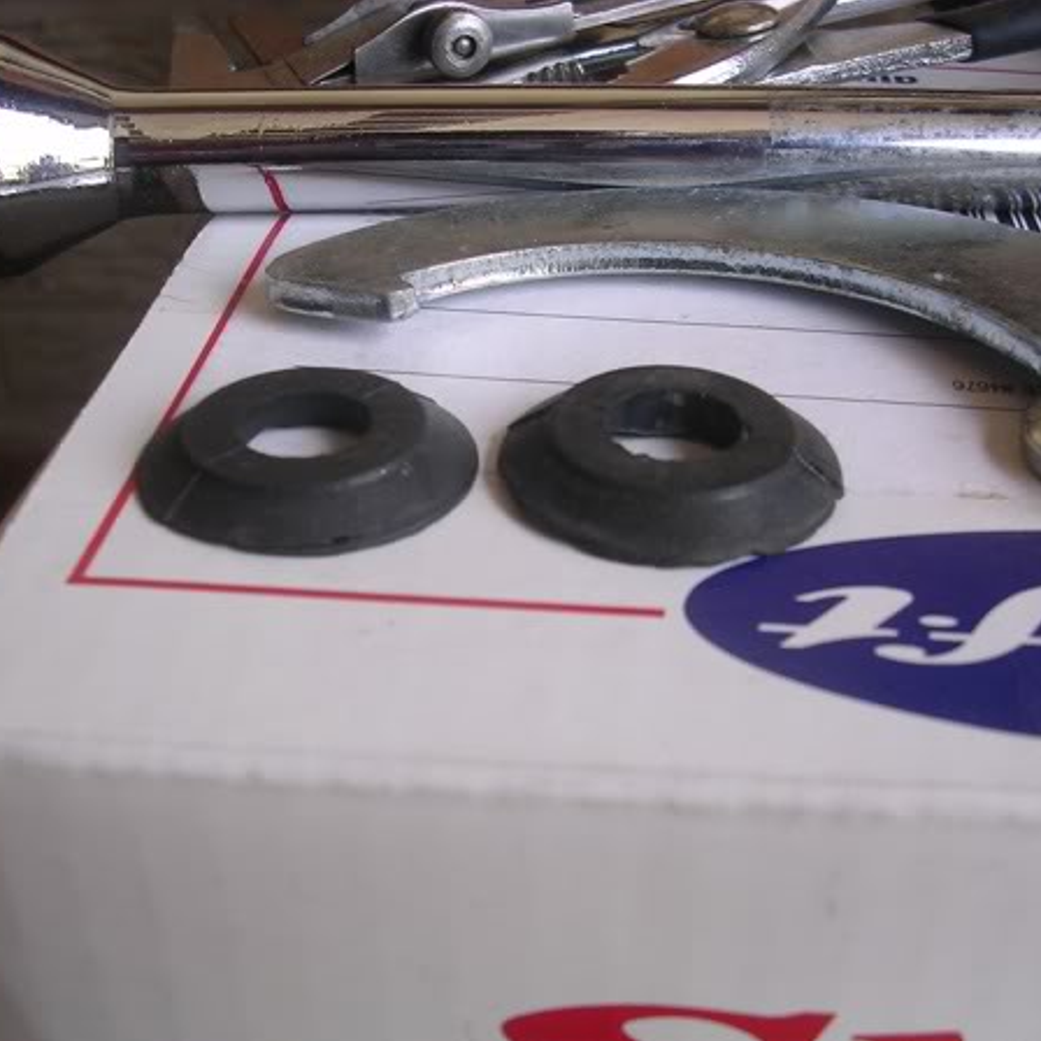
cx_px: 553
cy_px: 520
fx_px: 1531
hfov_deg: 37.5
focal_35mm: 45
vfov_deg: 37.6
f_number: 2.8
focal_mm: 5.8
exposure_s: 1/76.4
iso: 100
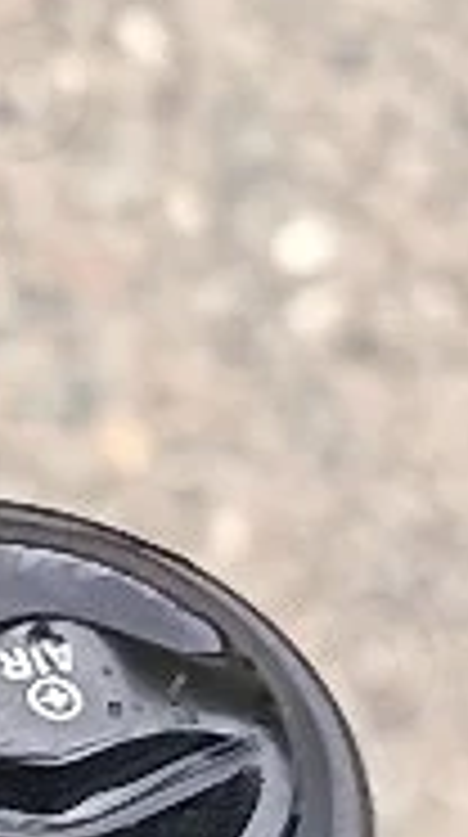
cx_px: -1260
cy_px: 414
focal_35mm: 276
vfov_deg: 7.8
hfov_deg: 4.1
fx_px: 6117
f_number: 1.75
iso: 451
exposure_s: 1/50
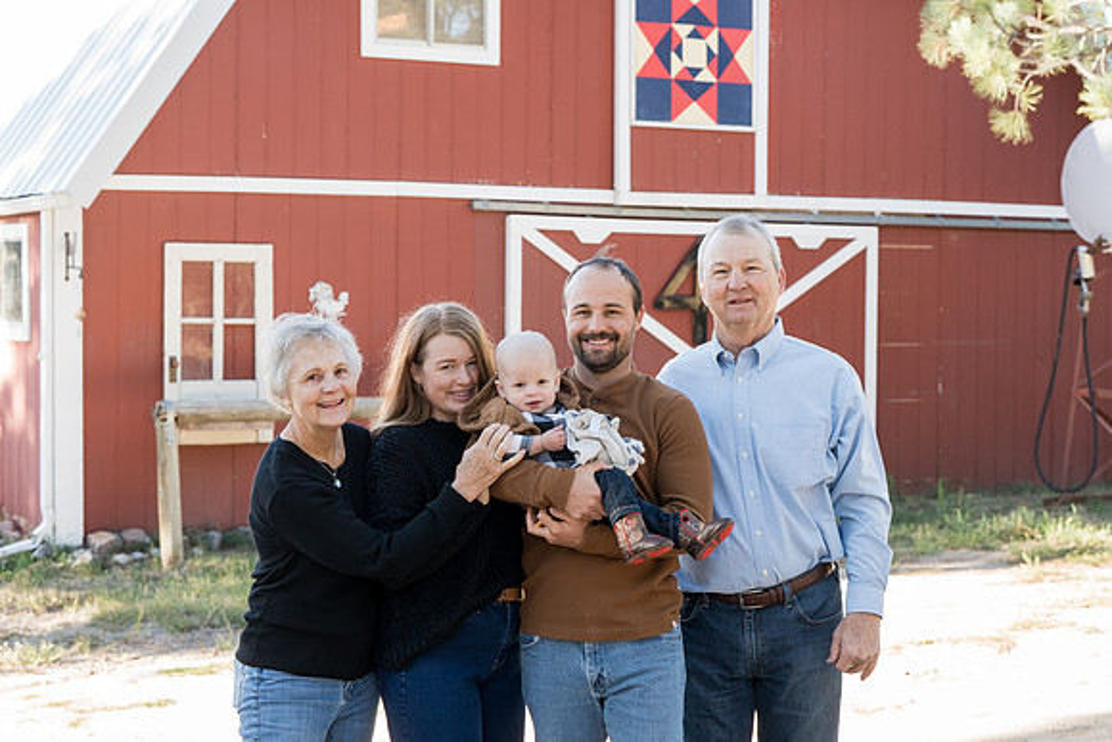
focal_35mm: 70
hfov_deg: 28.8
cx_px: 556
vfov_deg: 19.5
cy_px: 371
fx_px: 2163
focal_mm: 70
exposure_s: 1/320
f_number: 6.3
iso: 1600
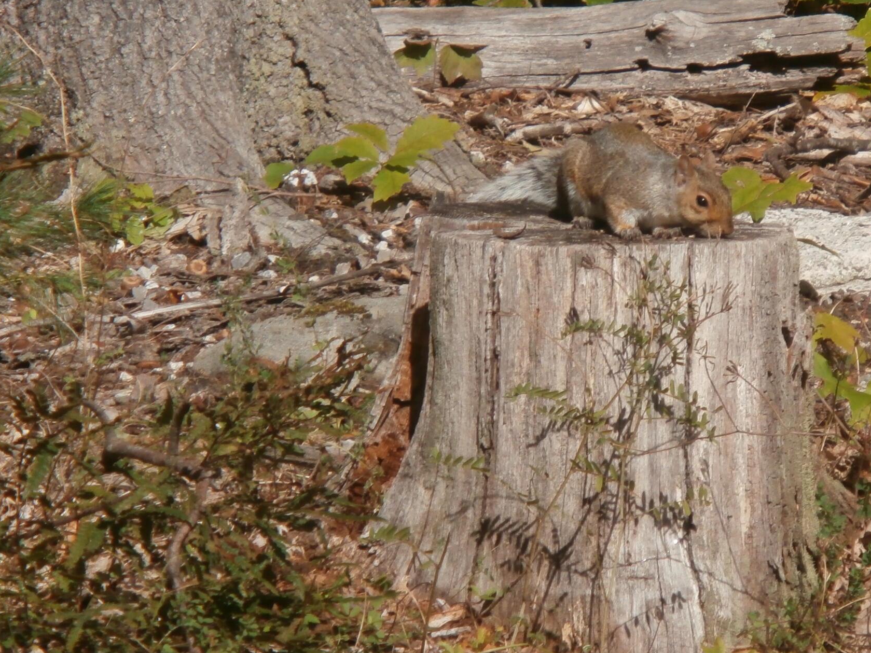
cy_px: 408
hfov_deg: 3.7
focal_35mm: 536
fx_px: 13486
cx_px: 518
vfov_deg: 2.8
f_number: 5.9
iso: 100
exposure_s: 1/500
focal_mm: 52.5
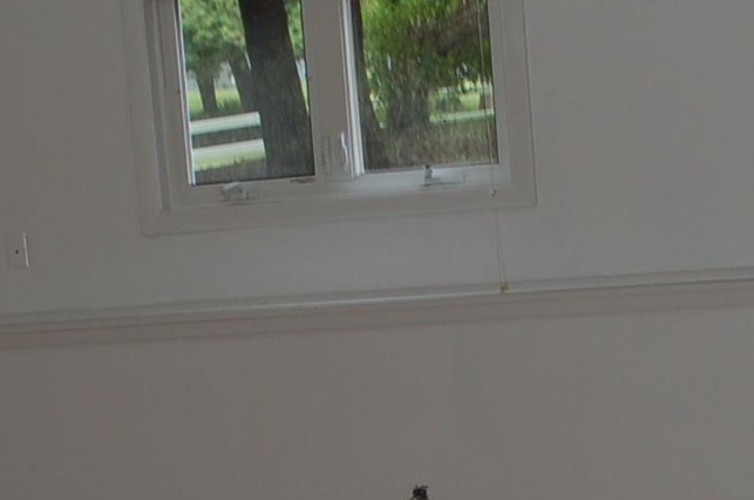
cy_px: 450
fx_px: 1798
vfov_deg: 15.6
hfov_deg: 23.6
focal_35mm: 86
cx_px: 474
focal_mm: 18
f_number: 3.5
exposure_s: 1/60
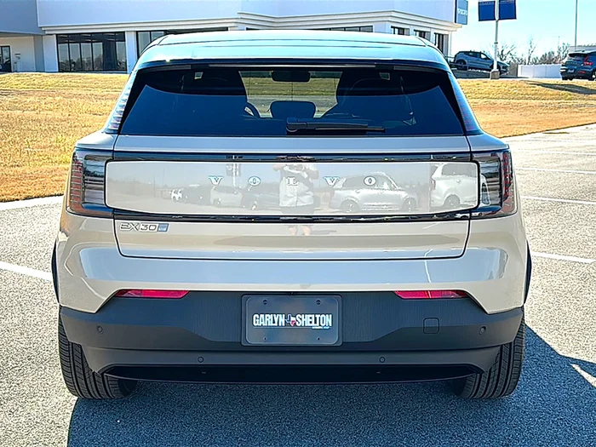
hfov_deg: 46.8
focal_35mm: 40
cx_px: 298
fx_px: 689
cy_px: 224
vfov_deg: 36.0
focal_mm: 6.86
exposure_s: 1/2674
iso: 80
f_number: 1.78
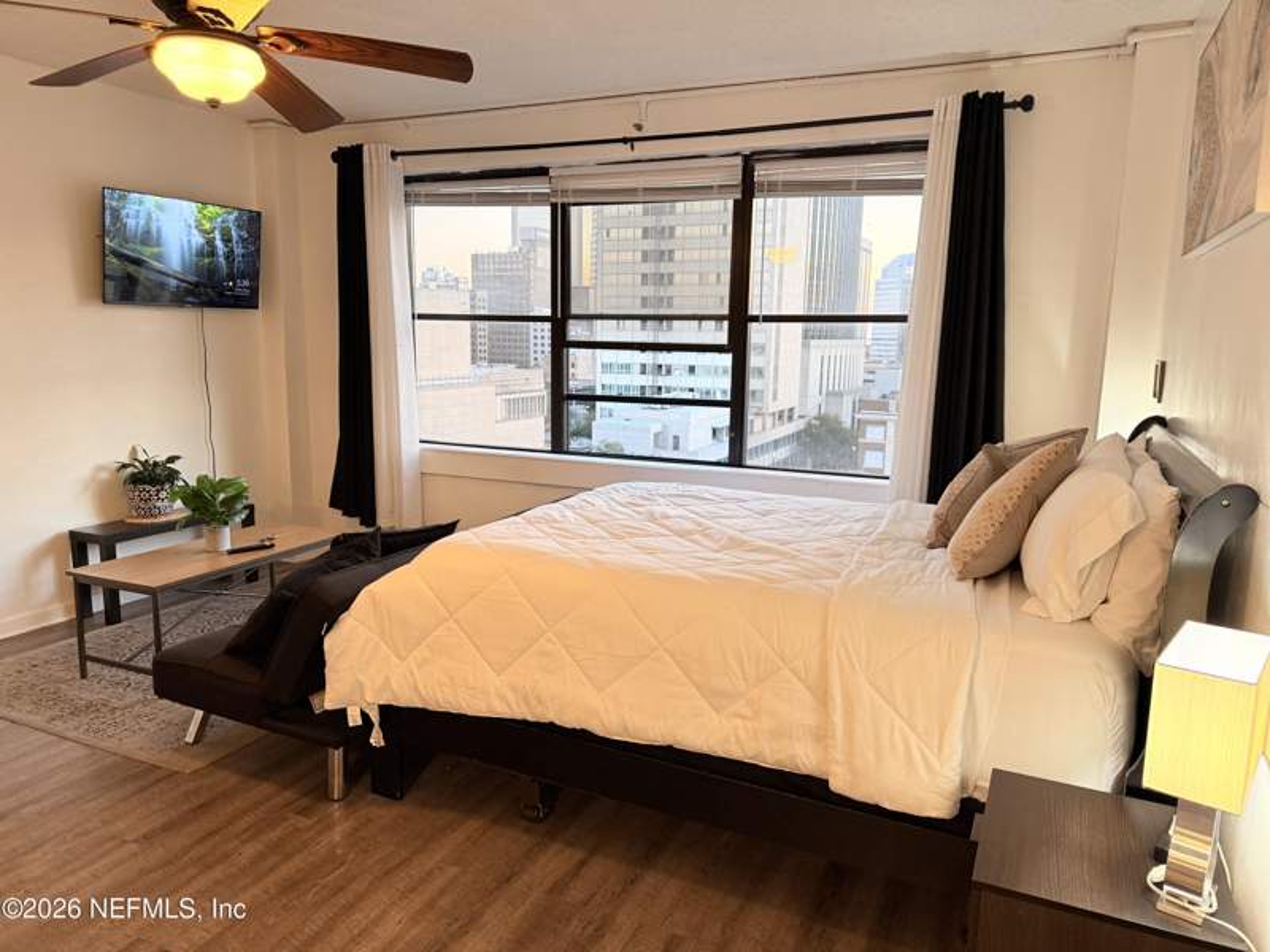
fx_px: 881
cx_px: 635
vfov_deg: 56.8
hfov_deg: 71.6
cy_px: 476
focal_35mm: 24
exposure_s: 1/60
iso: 200
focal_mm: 6.76
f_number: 1.78
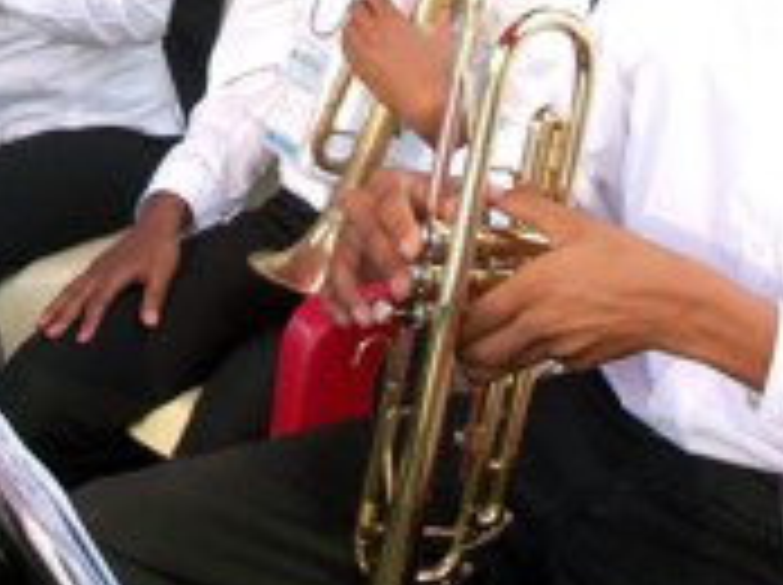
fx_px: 2078
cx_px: 148
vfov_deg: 15.7
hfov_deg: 21.1
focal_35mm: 92
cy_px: -29
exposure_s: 1/125
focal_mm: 5.7
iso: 80
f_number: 2.9
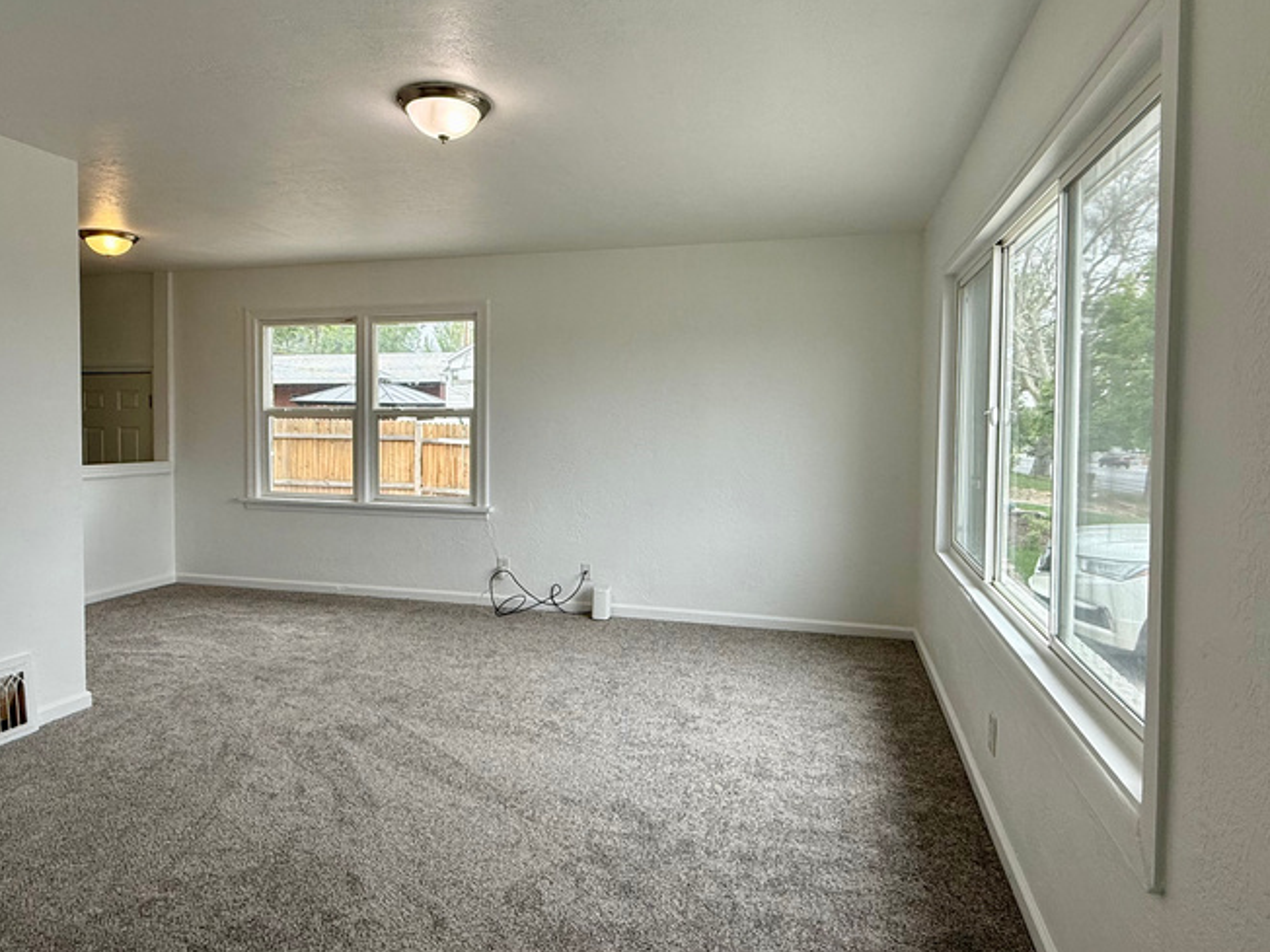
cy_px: 446
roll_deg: -0.3
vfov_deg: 61.0
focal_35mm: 22
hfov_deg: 76.3
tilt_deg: -1.5
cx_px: 606
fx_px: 807
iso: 64
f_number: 2.2
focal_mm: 2.22
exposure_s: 1/134
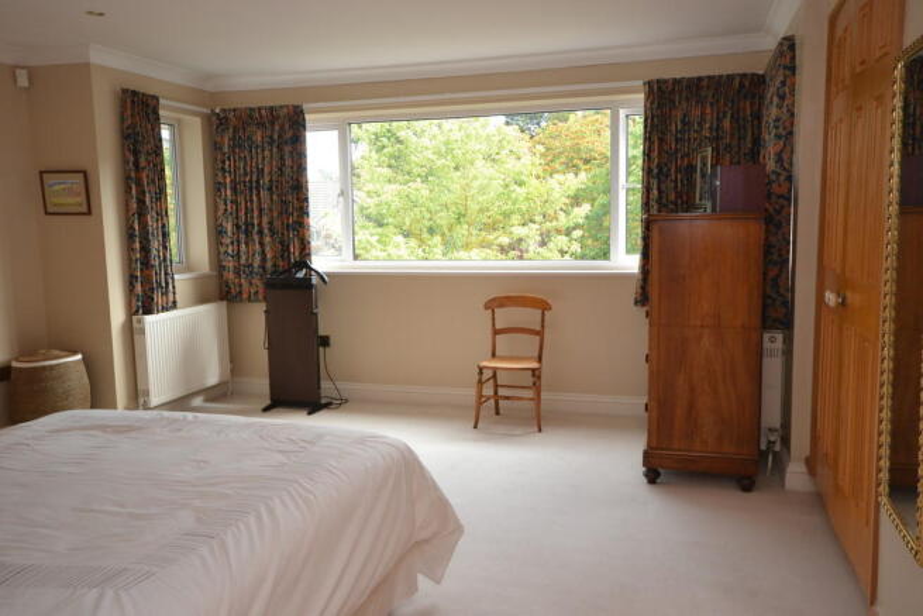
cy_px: 308
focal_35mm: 30
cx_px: 462
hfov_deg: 61.9
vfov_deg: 43.6
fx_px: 769
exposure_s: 1/80
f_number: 5.6
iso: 400
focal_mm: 20
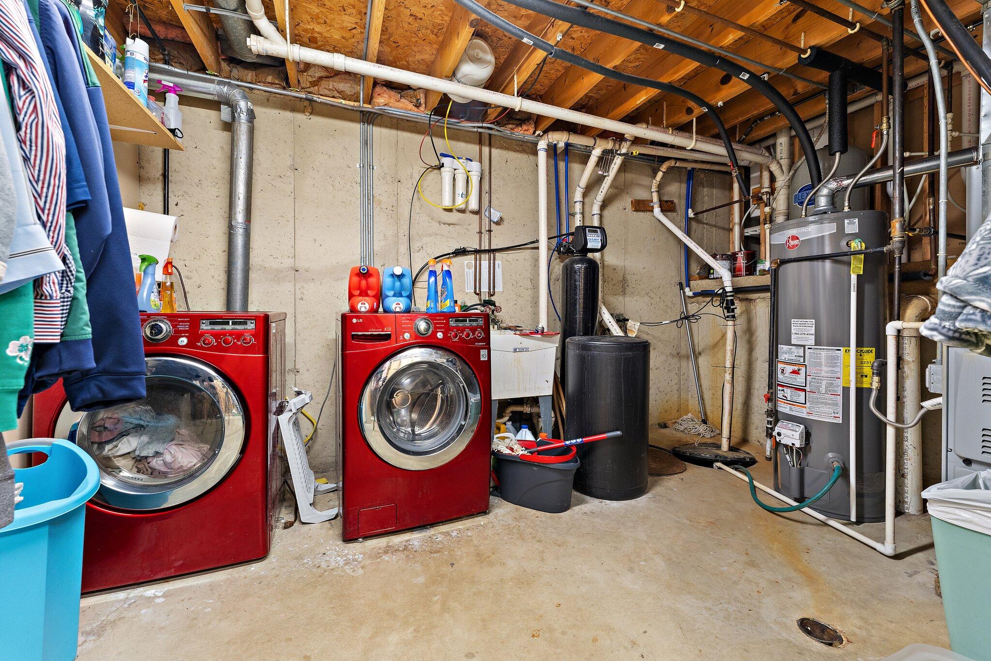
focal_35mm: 14
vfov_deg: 81.2
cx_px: 496
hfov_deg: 104.3
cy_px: 330
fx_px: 385
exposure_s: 3.2
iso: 320
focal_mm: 14
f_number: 8
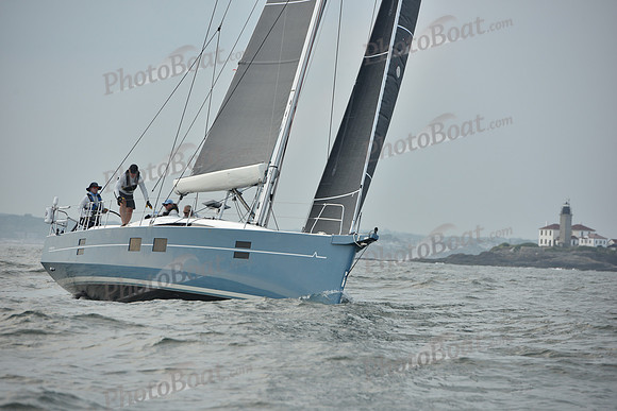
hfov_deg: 10.3
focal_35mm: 200
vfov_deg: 6.9
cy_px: 206
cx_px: 308
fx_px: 3428
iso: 250
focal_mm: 200
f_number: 6.3
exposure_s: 1/800
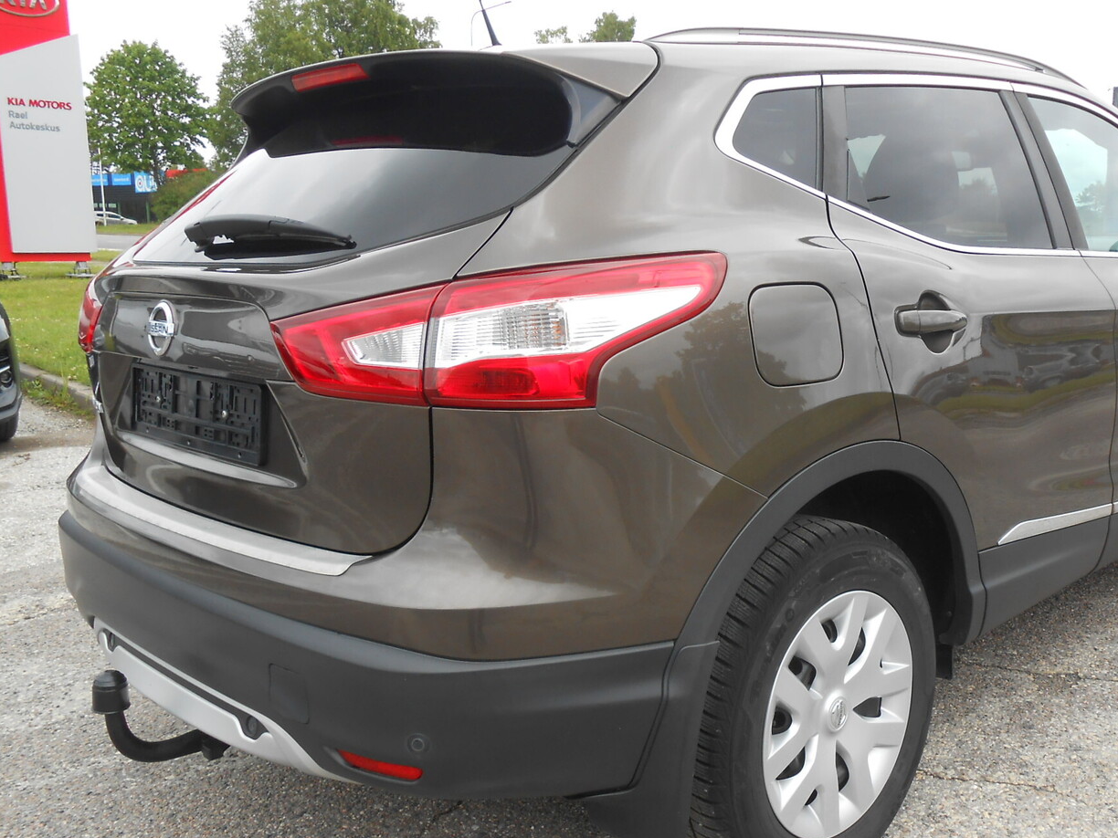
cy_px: 453
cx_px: 700
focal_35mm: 34
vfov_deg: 41.8
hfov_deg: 53.4
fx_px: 1098
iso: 80
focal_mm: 4.6
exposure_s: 1/250
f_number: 3.5
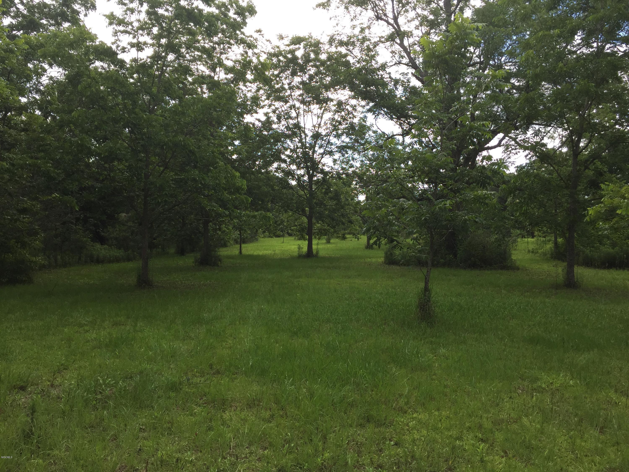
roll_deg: -0.2
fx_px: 527
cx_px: 314
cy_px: 236
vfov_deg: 48.2
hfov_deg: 61.7
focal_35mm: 29
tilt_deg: -1.1
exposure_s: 1/791
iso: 32
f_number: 2.2
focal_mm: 4.15
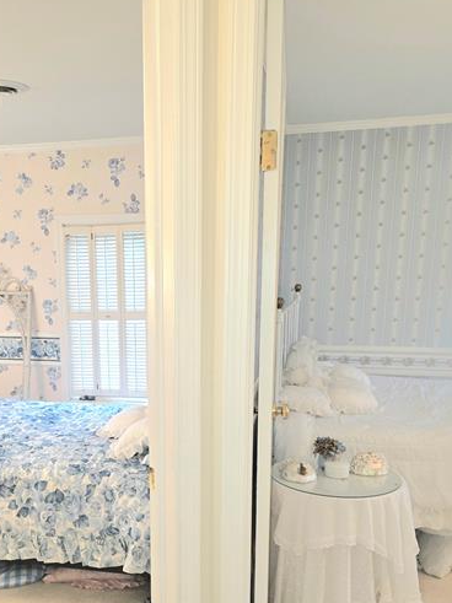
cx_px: 160
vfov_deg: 50.5
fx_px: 627
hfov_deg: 39.3
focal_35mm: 36
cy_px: 397
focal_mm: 6.3
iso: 100
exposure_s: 1/60.2
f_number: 1.7
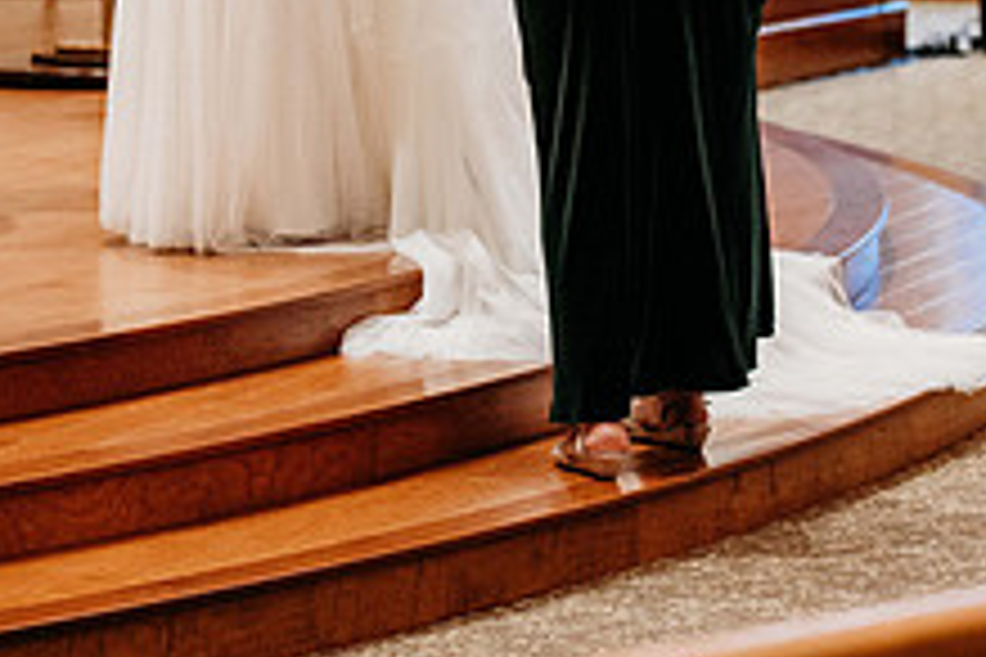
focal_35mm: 217
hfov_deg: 9.5
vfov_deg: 6.3
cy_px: -52
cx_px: 648
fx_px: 5943
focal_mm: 82
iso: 2000
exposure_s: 1/250
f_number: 2.8
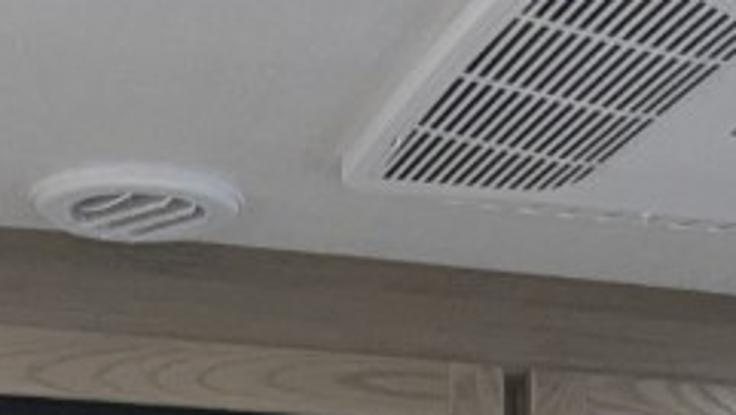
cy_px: 793
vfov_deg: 11.1
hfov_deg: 21.0
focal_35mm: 101
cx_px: 505
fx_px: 1973
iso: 370
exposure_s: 1/72
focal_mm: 2.35
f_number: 2.2
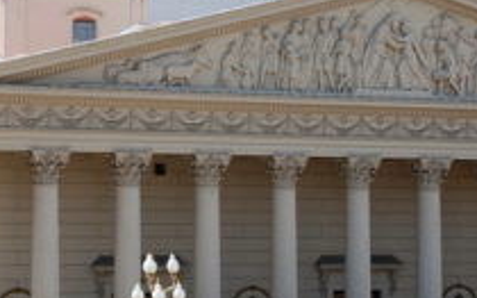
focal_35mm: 146
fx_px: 1897
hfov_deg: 14.3
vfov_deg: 9.0
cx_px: 252
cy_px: 147
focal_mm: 40
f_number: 16
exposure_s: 1/25
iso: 100
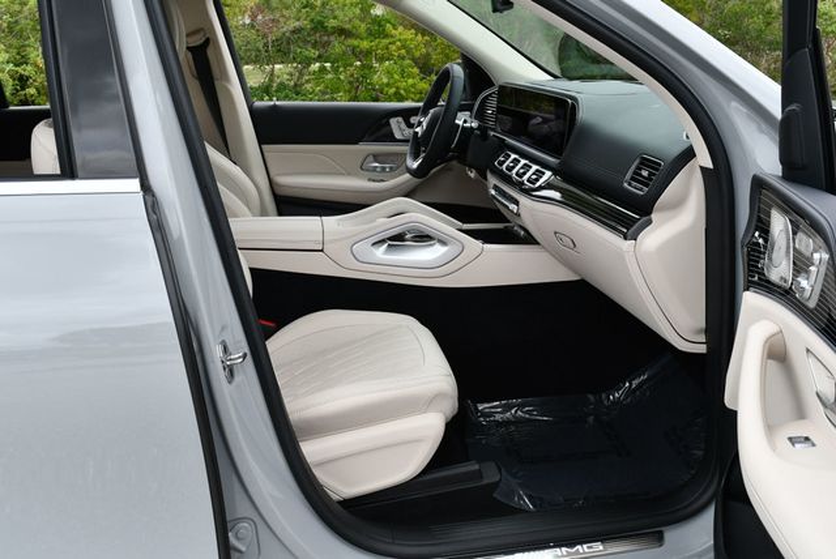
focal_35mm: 36
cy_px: 280
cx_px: 418
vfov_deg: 36.9
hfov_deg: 53.1
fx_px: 837
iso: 200
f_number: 6.3
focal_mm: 18
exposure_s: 1/250
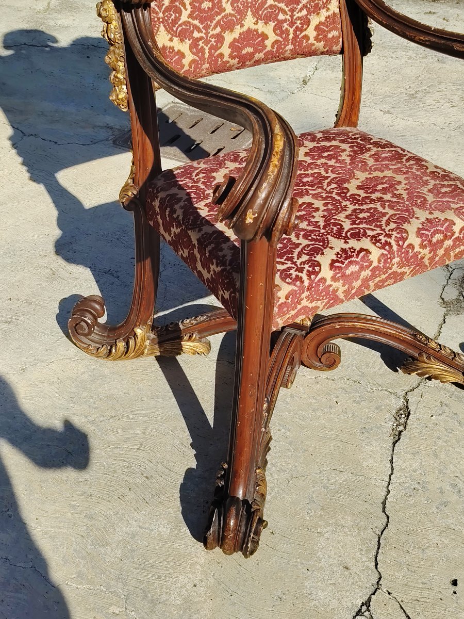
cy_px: 310
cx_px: 232
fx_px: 733
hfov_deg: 35.1
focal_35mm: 41
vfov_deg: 45.8
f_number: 1.75
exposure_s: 1/873
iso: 100
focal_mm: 5.25
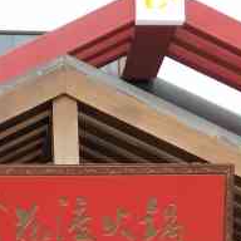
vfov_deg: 12.2
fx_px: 1016
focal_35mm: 129
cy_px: 460
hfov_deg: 13.5
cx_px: 94
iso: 87
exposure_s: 1/123
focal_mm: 3.95
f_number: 1.8
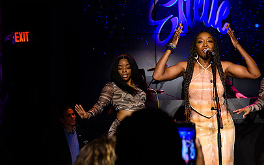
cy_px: 77
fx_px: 461
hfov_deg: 31.6
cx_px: 188
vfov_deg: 20.3
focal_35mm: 64
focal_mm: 44
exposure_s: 1/500
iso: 1600
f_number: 4
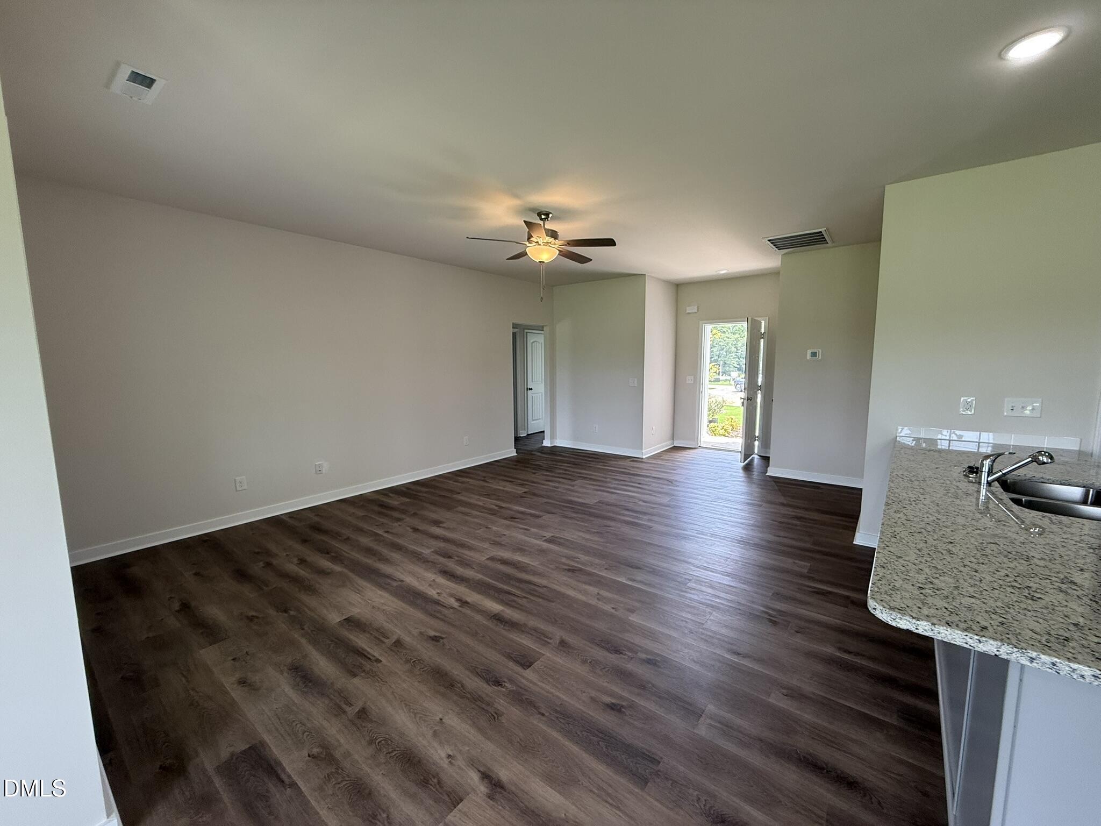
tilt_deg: -5.8
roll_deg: +1.7
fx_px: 445
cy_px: 413
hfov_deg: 102.1
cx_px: 550
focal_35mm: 14
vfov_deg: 85.7
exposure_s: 1/120
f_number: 2.2
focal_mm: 2.22
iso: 100
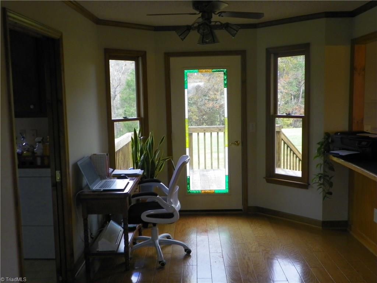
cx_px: 188
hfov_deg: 47.9
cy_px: 142
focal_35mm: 39
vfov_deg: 36.8
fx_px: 425
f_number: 3.2
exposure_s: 1/30
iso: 125
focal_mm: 6.9
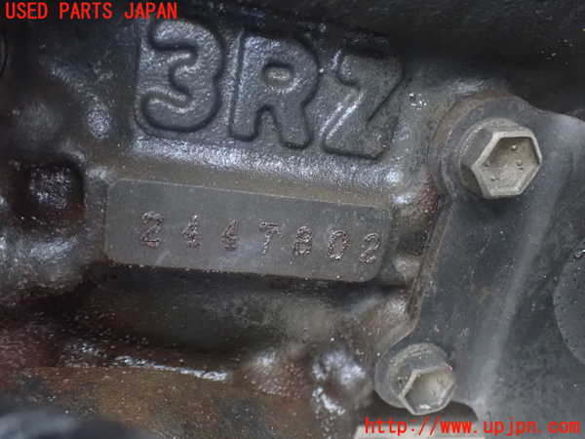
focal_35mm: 30
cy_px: 220
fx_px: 507
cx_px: 292
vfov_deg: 46.8
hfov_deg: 60.0
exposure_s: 1/30
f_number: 2.3
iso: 1600
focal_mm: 5.4
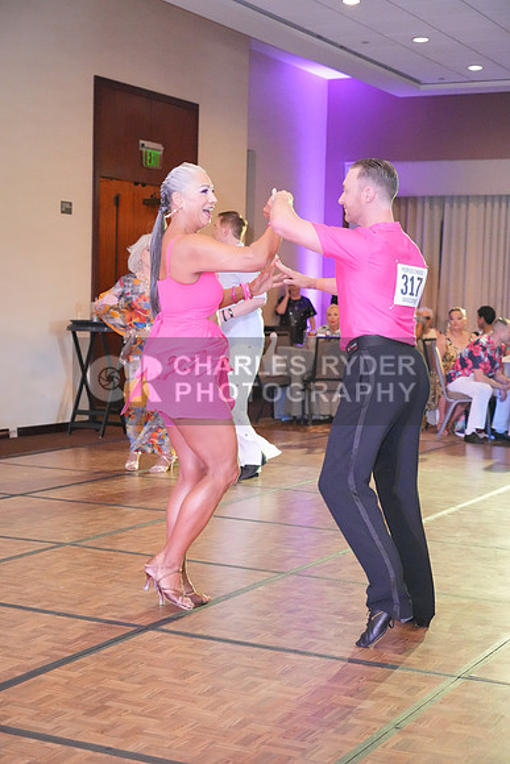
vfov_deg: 33.9
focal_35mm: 59
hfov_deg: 23.0
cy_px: 382
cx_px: 255
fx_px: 1253
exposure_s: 1/400
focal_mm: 59
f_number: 4
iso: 12800
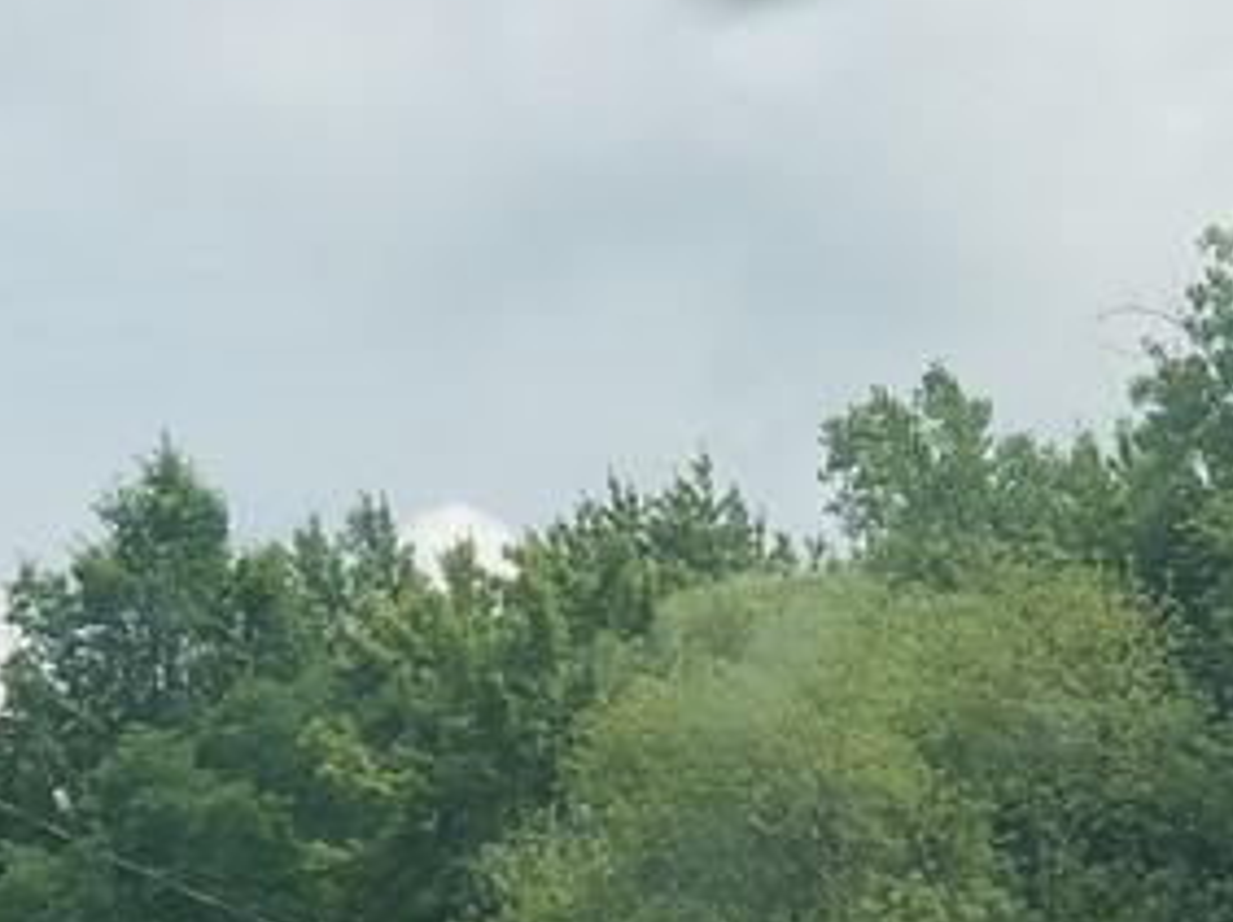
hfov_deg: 10.5
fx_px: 6726
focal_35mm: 189
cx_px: 678
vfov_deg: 7.7
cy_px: 1258
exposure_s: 1/833
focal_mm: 6
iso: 25
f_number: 2.4
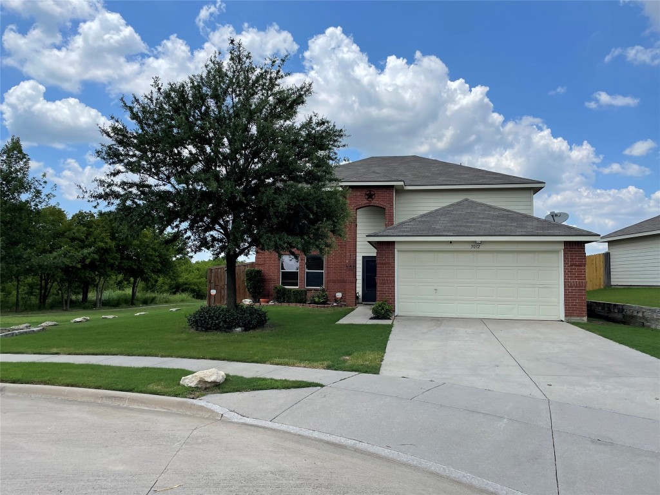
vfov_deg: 53.1
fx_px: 496
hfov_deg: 67.3
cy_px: 248
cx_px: 330
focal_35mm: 26
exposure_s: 1/3509
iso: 32
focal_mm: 4.2
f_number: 1.6
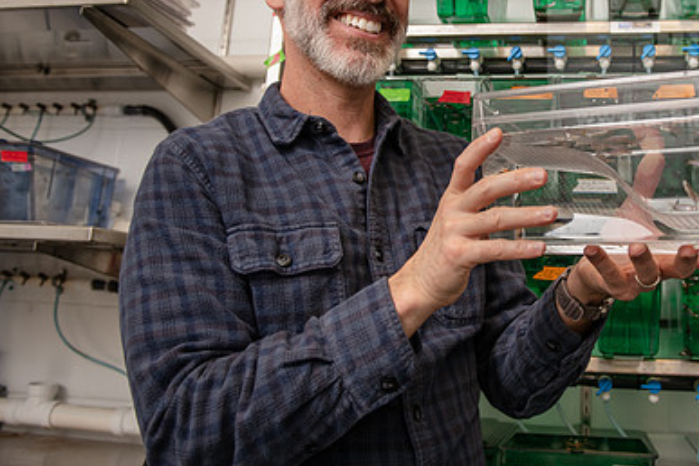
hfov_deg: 51.6
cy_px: 156
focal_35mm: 36
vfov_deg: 36.5
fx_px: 699
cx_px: 493
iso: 160
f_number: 4
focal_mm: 24
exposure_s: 1/125
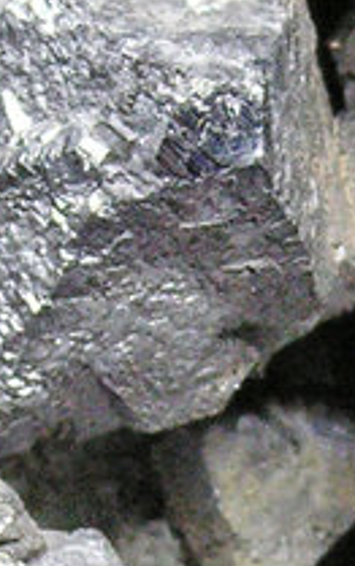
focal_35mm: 422
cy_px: 710
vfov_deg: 5.0
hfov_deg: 3.1
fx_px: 6519
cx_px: 350
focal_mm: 13.2
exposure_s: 1/30
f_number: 4.6
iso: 200
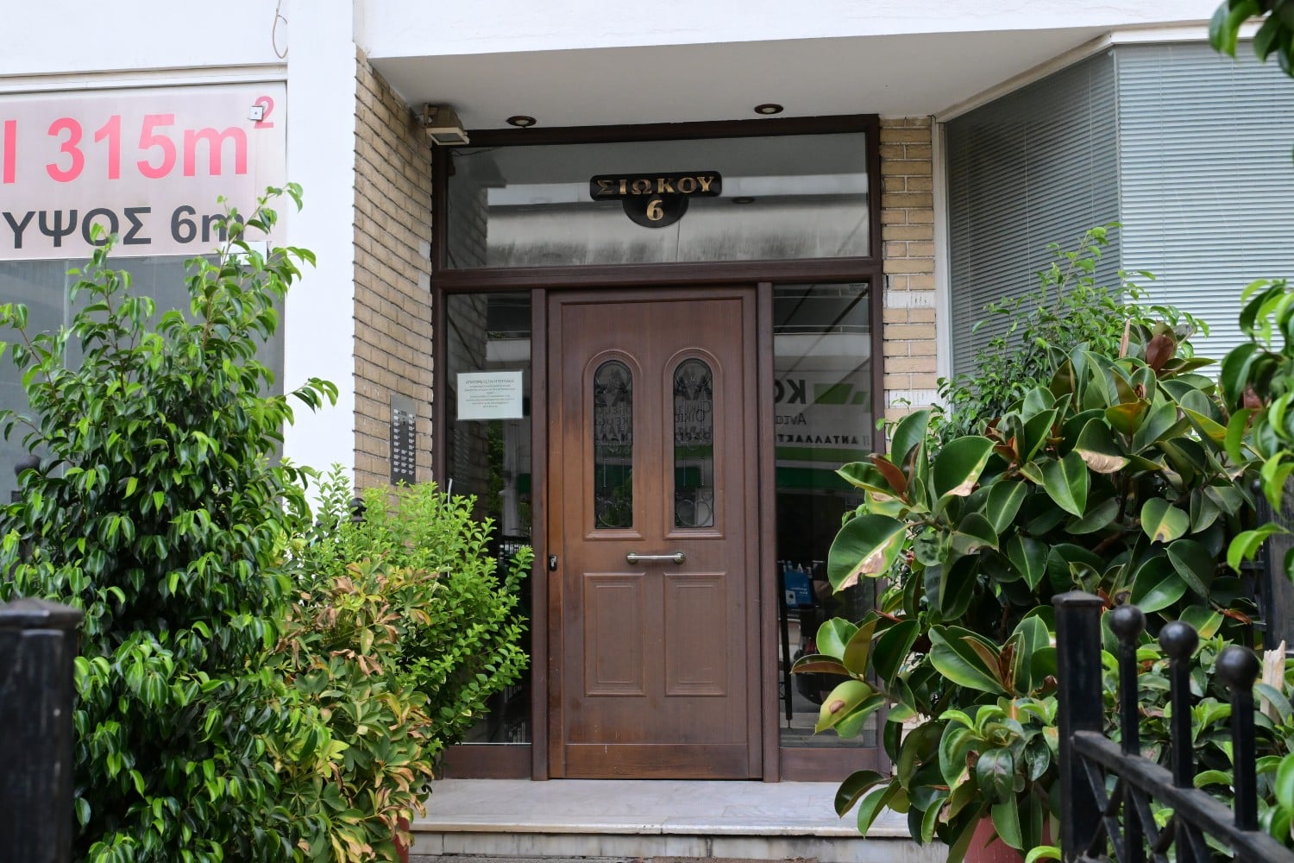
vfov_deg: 31.9
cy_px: 432
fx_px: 1510
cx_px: 647
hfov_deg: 46.4
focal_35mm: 42
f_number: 7.1
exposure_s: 1/640
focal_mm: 28
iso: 1600
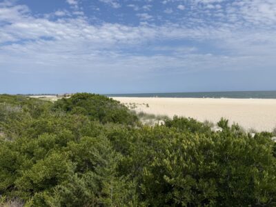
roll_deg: +1.3
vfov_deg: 56.8
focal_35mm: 24
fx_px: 191
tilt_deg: -3.9
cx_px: 138
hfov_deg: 71.6
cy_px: 104
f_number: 1.78
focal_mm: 6.76
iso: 80
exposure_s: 1/7353
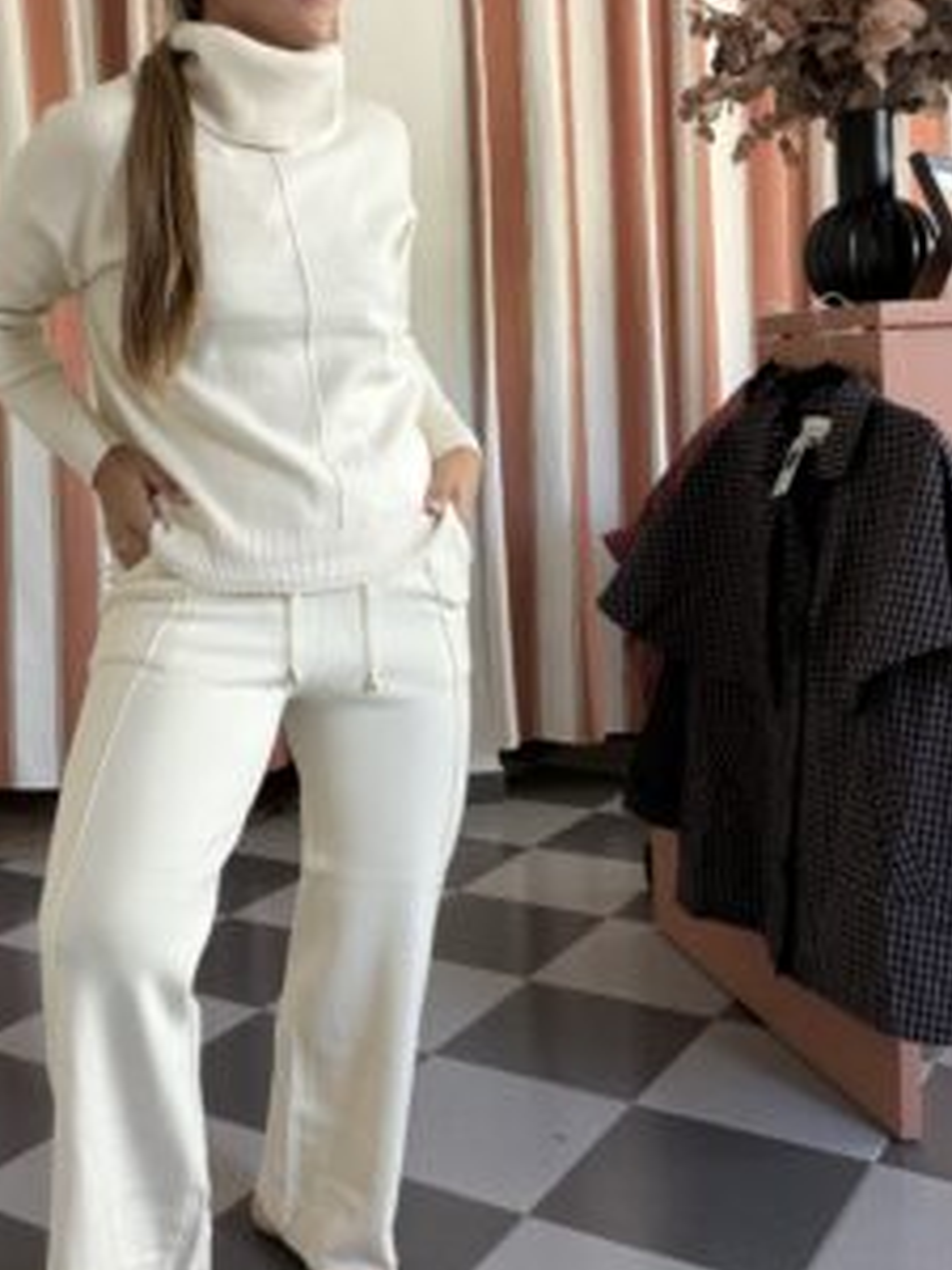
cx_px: 326
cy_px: 461
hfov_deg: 35.6
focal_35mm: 40
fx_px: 1467
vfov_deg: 46.3
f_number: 1.9
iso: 80
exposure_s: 1/60
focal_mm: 2.71
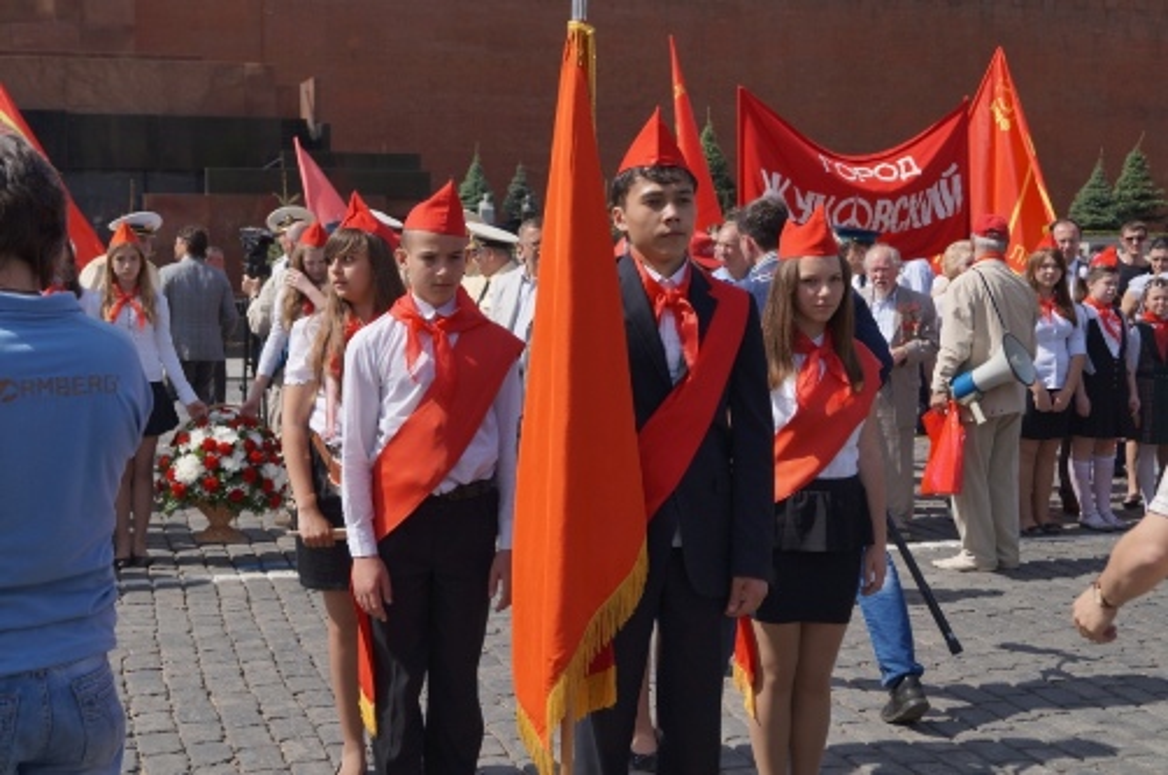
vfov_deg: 25.7
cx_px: 584
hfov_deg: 37.9
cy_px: 388
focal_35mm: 52
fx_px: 1701
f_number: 5.6
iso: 100
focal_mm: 35
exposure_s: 1/800
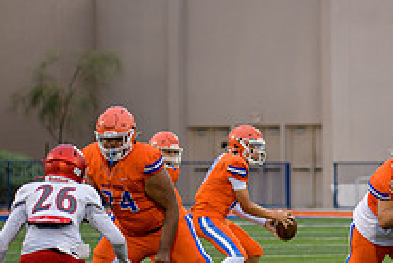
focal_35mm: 334
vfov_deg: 4.1
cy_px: 207
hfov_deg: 6.2
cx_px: 380
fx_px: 3649
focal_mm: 120
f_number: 2.8
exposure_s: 1/500
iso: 360
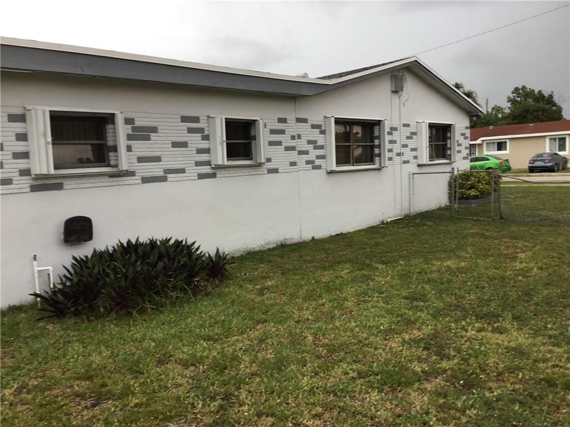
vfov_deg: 45.4
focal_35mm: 31
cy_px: 214
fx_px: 510
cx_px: 285
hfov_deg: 58.4
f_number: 2.4
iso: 32
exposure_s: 1/60
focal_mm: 3.3
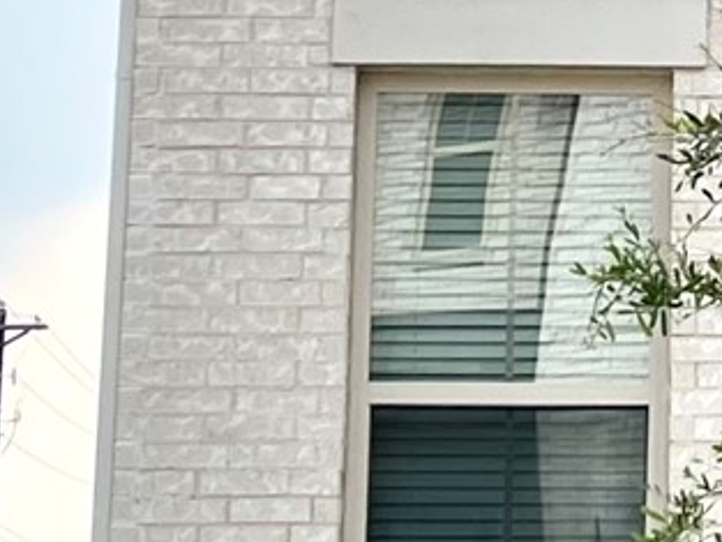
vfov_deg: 8.6
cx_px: 812
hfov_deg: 11.4
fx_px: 3547
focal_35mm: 170
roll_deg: -3.0
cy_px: -174
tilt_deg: +13.2
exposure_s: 1/5076
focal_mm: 5.7
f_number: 1.5
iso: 50
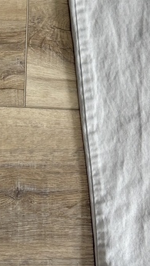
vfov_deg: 18.3
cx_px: -7
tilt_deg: -83.9
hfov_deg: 11.0
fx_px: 770
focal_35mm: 109
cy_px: -78
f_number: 1.6
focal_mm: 5.96
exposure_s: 1/60
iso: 160
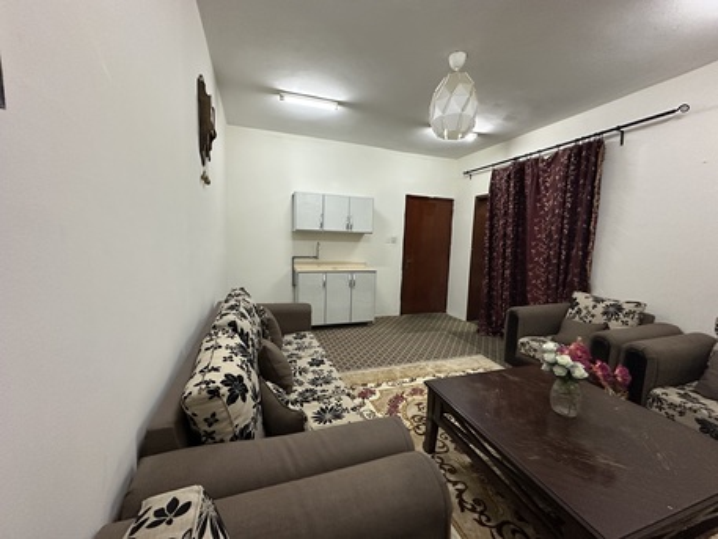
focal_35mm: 14
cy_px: 270
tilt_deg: -5.4
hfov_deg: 102.0
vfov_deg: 85.7
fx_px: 290
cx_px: 359
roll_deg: -2.4
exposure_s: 1/60
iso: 500
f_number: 2.2
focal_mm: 2.22
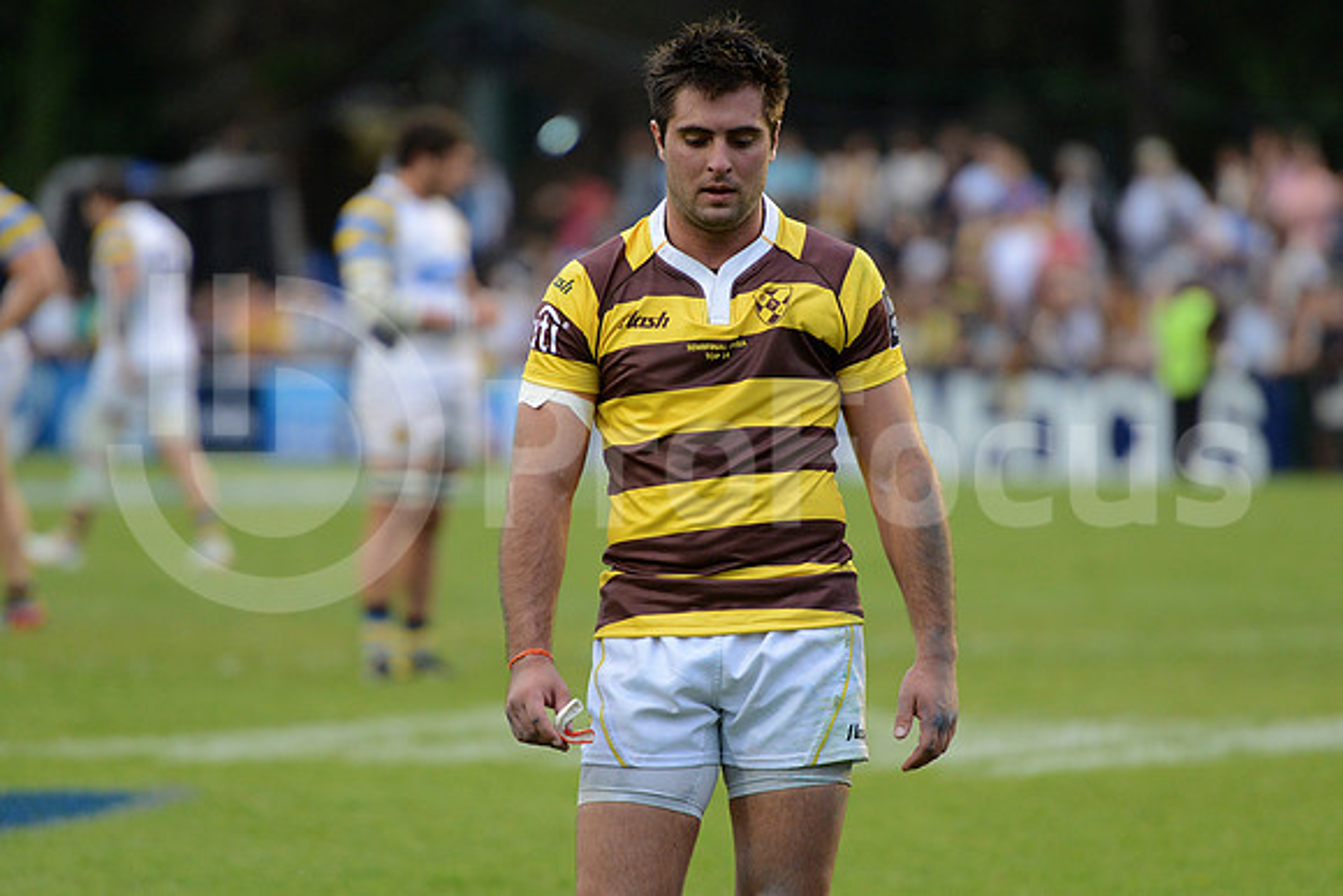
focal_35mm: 270
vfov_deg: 5.1
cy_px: 448
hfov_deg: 7.6
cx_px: 672
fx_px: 10074
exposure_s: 1/500
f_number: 4
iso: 2000
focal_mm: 270
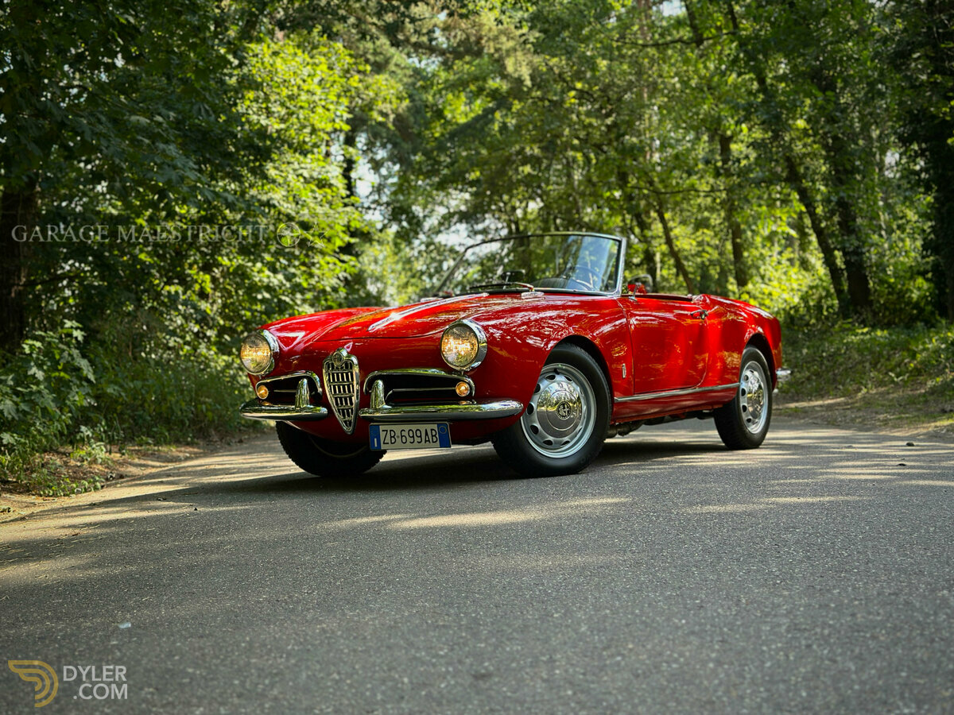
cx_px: 477
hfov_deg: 39.7
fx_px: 1323
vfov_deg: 30.3
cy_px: 358
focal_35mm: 48
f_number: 1.78
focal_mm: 6.86
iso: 80
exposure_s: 1/361
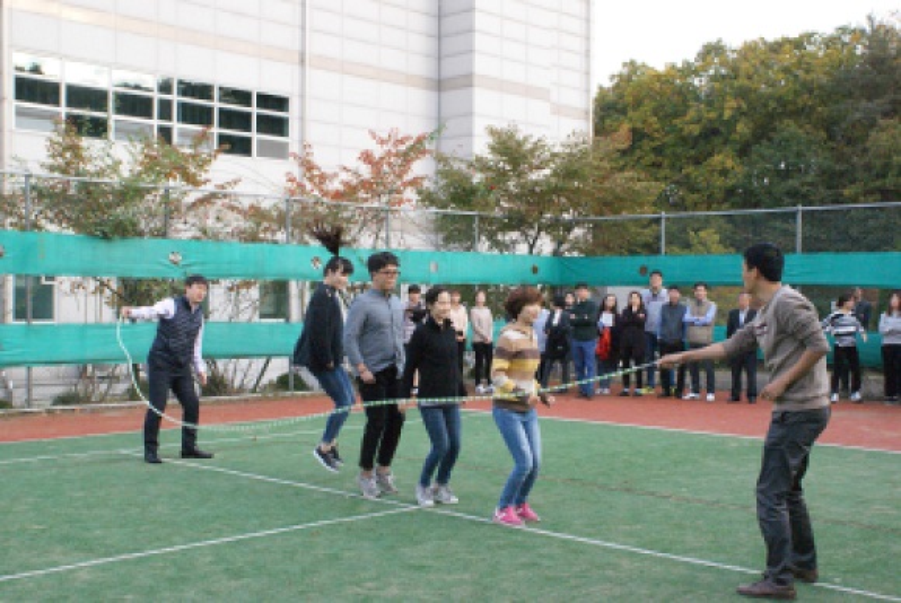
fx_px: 1127
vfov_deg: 29.9
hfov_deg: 43.6
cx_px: 450
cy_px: 302
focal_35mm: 45
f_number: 9
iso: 3200
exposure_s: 1/320
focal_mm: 30
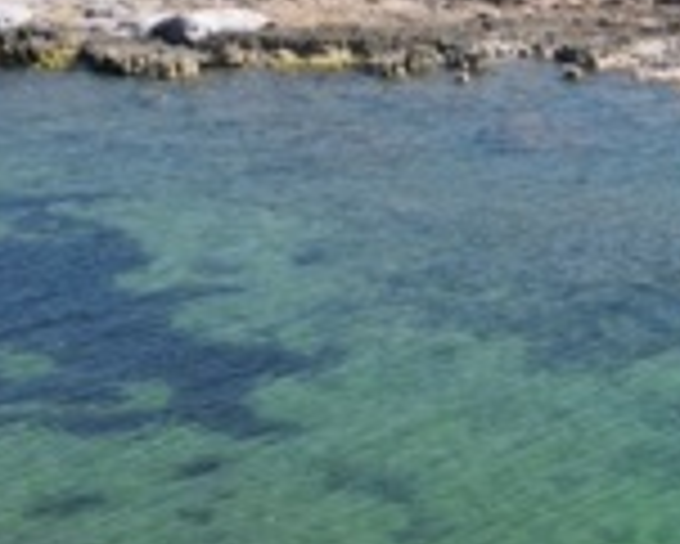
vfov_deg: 16.2
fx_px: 1873
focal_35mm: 93
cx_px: 1157
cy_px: 535
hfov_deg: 17.4
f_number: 1.7
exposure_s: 1/2500
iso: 200
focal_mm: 6.72
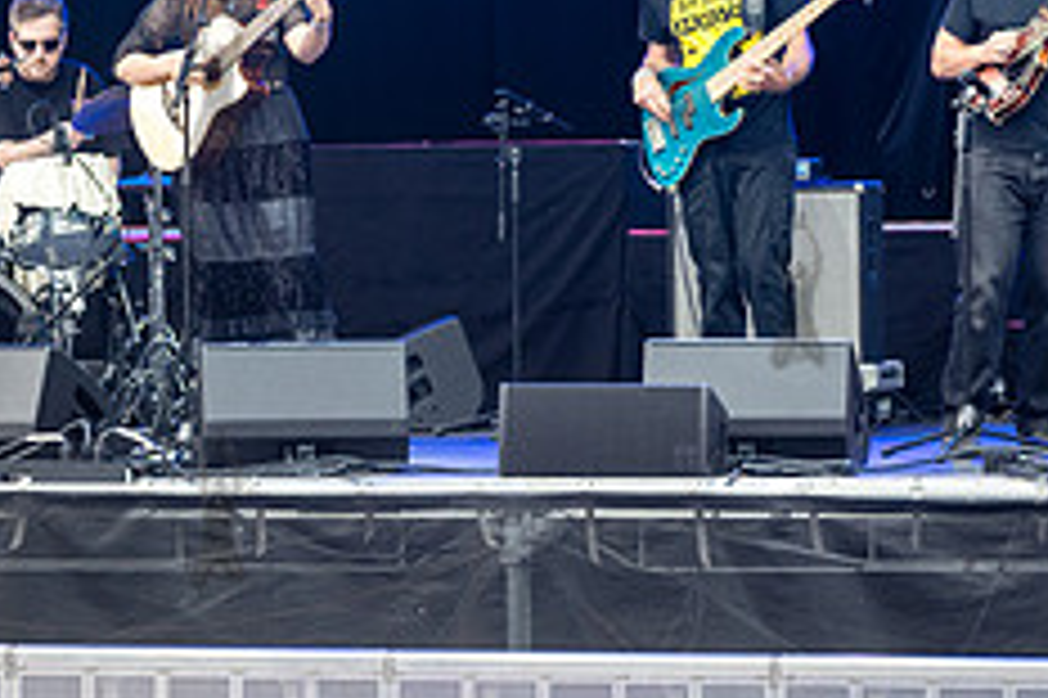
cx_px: 216
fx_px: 8727
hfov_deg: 6.9
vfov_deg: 4.6
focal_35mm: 300
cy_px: 70
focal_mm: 120
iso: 500
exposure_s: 1/250
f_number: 4
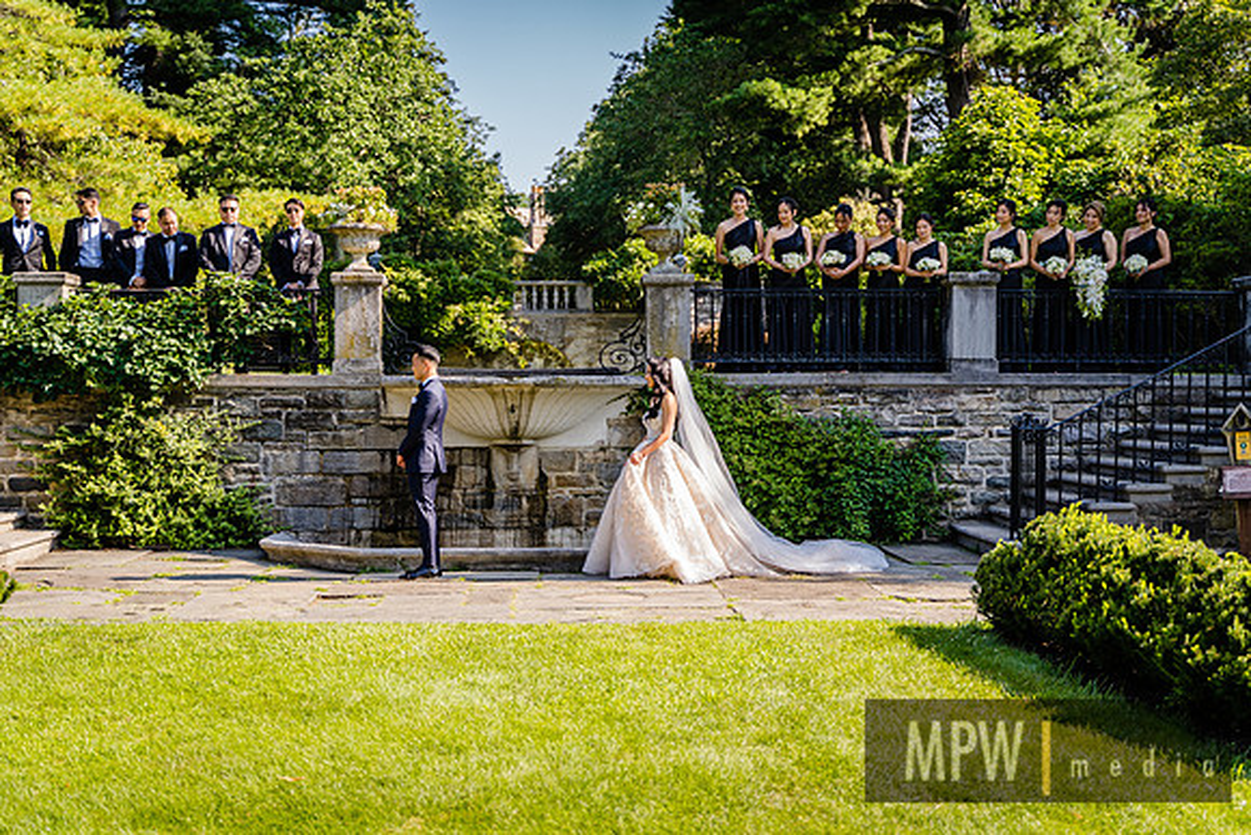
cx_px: 626
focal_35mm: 48
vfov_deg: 28.1
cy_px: 418
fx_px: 1668
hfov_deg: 41.1
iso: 100
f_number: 2.8
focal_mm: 48
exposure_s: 1/400
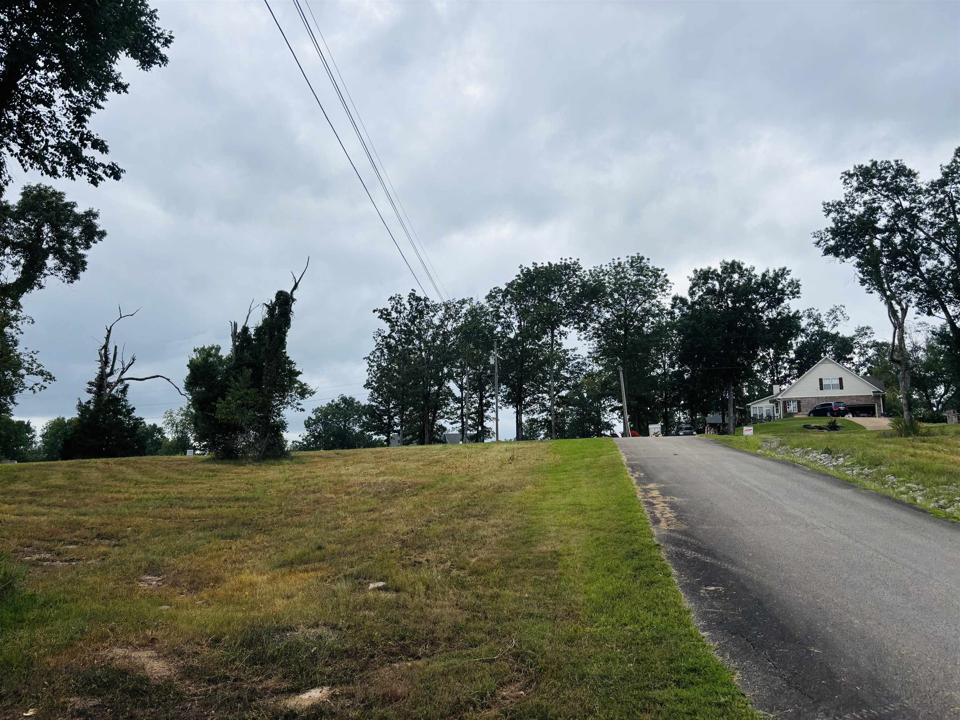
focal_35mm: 26
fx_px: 721
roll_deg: -3.0
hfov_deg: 67.3
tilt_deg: +15.1
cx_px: 480
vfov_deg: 53.1
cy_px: 360
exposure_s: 1/1751
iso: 50
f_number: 1.6
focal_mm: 5.96
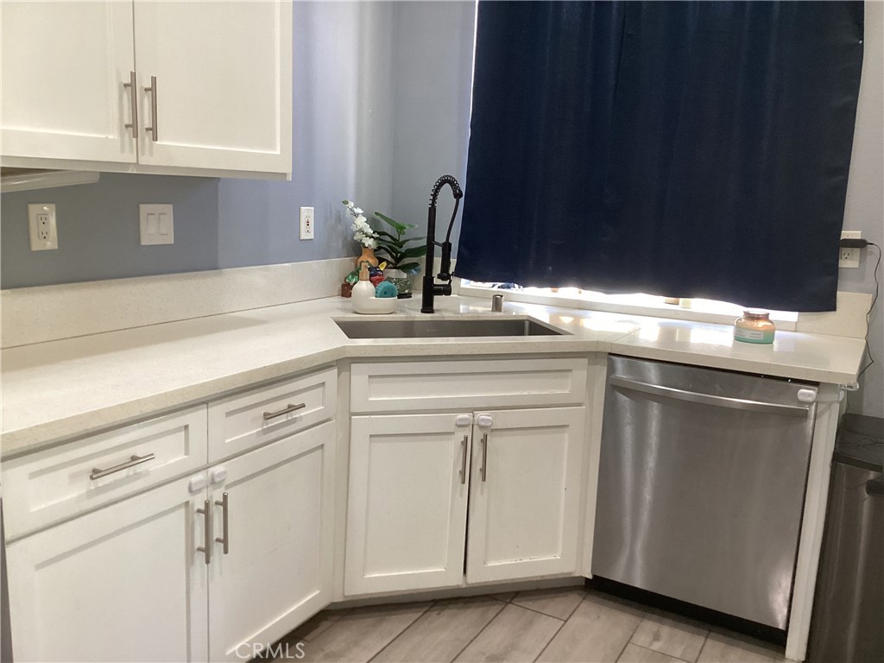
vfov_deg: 45.4
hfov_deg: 58.4
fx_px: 792
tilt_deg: -9.6
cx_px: 442
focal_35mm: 31
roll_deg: -2.0
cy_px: 332
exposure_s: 1/60
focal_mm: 3.3
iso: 200
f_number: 2.4
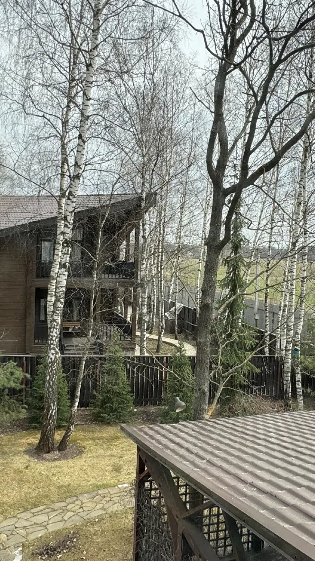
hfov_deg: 37.7
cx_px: 180
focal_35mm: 31
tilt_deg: -4.1
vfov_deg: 62.6
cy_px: 286
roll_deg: -2.6
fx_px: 460
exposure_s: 1/591
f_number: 2.2
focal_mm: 2.22
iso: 40
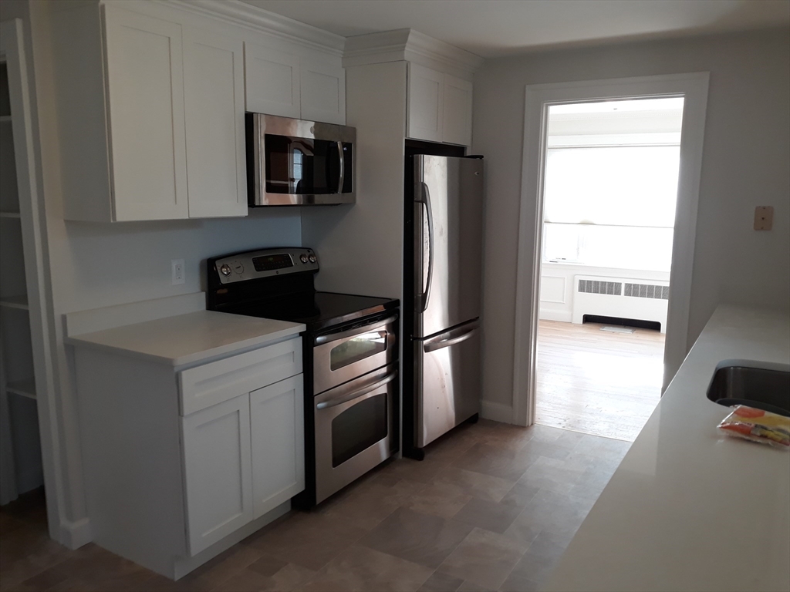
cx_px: 395
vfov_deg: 49.7
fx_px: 639
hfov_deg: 63.4
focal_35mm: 28
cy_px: 296
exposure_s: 1/50
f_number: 1.7
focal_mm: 3.7
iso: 64
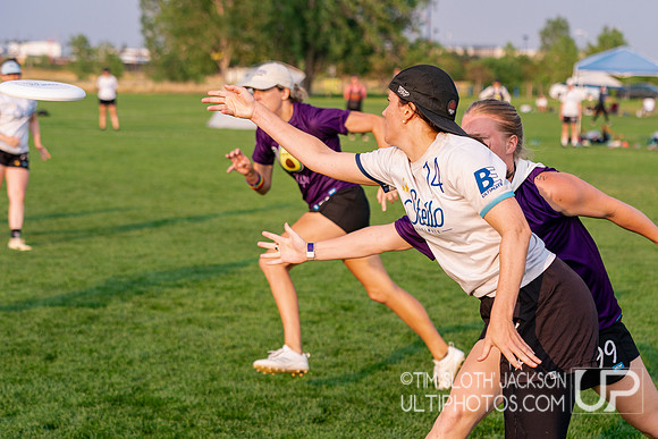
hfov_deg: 22.8
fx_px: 1628
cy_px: 261
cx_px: 394
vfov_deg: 15.4
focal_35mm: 89
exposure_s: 1/2000
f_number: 4
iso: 640
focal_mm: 74
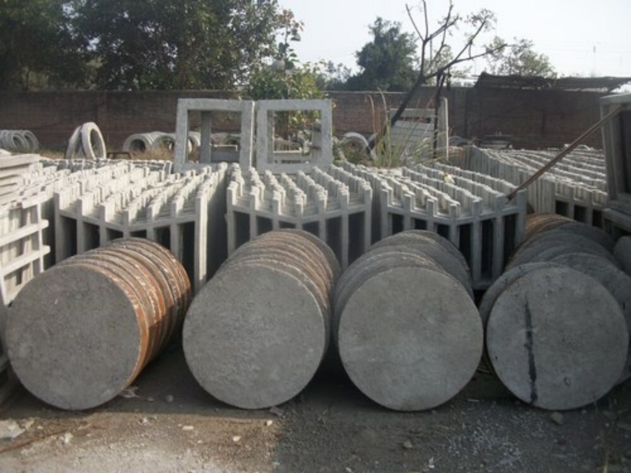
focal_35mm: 32
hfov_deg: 56.8
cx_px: 316
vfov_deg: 44.2
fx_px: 583
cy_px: 236
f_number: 2.9
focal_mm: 5.7
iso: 80
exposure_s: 1/1000
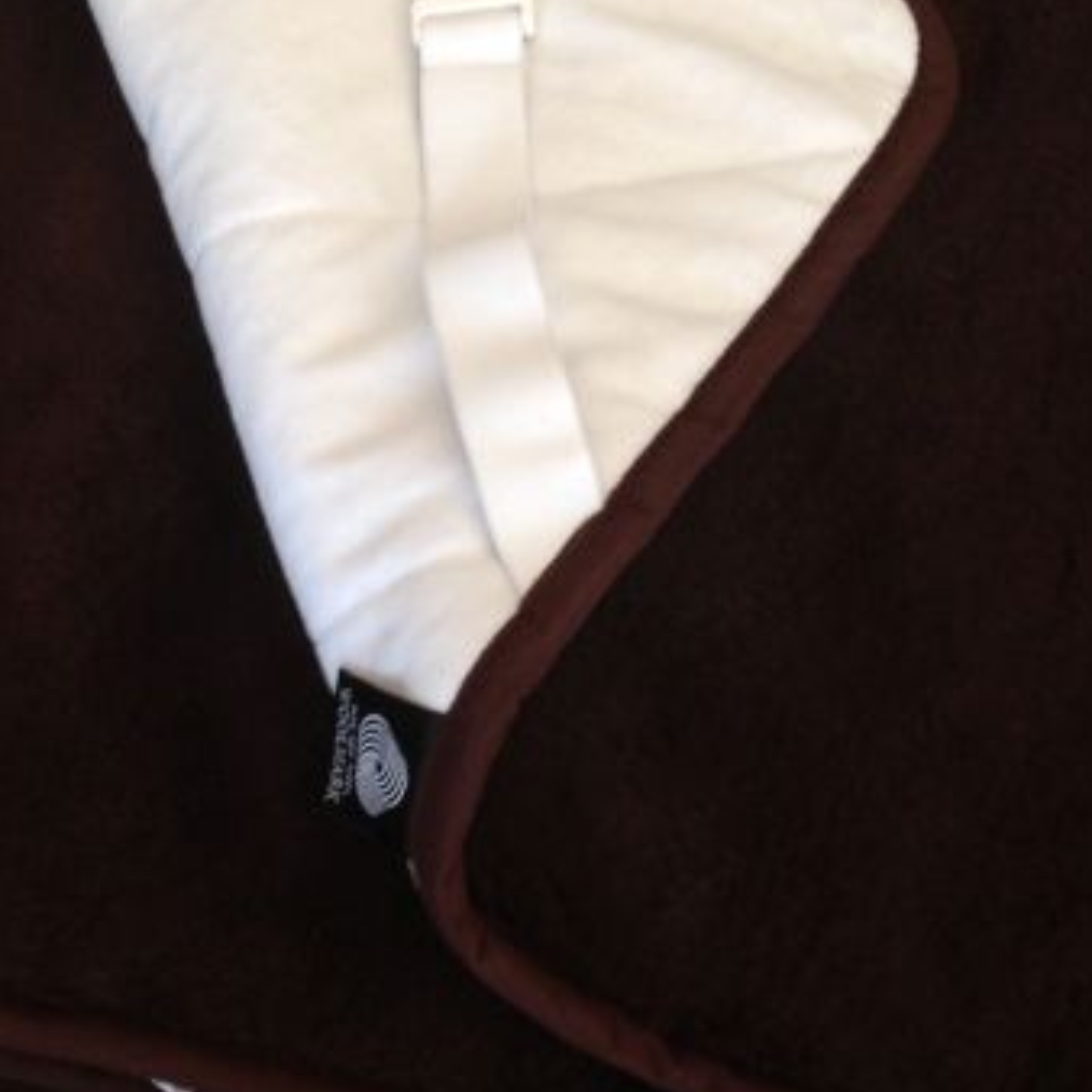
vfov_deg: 25.0
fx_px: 2463
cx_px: 436
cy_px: 520
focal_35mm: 69
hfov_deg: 25.0
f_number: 2.4
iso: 50
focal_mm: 4.12
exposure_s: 1/24
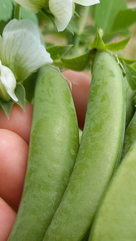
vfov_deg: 42.0
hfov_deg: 24.5
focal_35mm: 48
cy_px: 170
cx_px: 112
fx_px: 308
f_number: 1.8
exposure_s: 1/457
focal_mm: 4.65
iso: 50
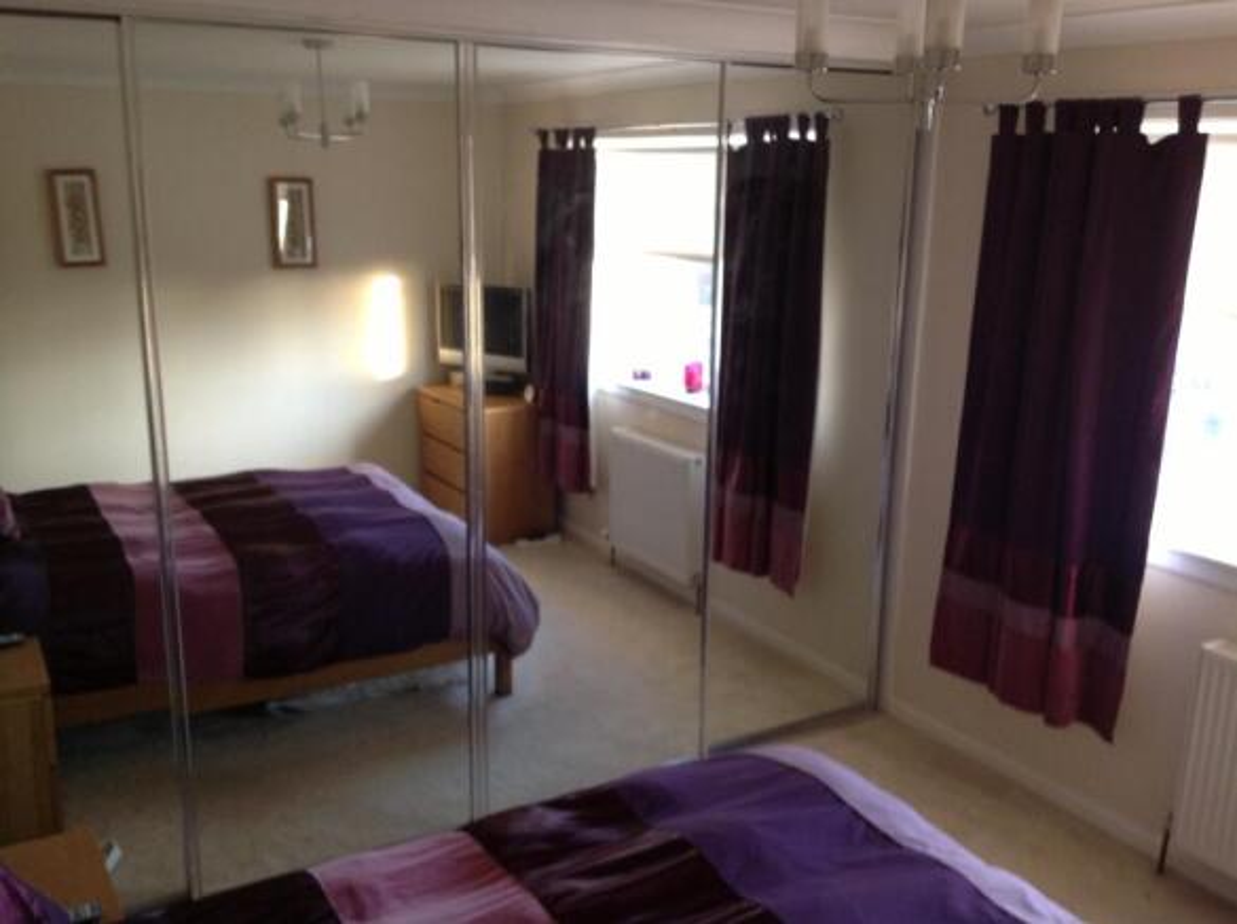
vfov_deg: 40.6
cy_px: 462
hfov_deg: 52.7
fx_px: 1249
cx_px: 618
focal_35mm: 35
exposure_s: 1/15
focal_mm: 4.28
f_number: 2.4
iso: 125
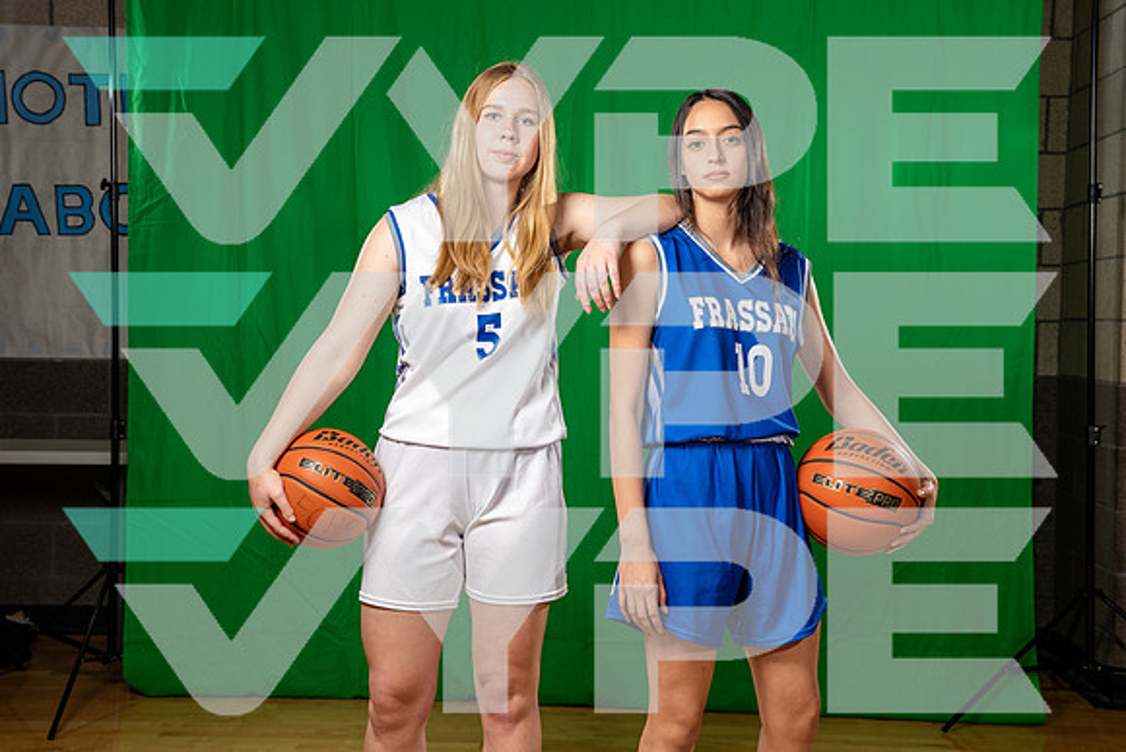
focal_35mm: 54
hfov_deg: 36.9
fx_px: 1689
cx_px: 563
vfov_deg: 25.1
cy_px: 376
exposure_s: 1/200
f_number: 8
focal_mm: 54
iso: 160
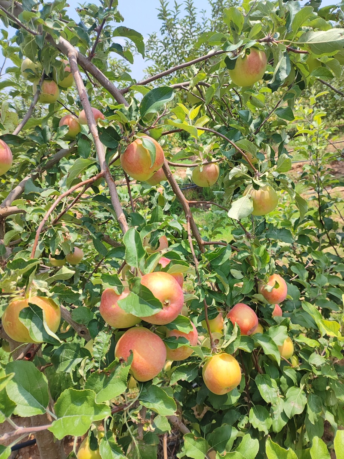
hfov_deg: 56.8
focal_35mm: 24
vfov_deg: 71.6
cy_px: 230
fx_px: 318
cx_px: 172
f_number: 1.65
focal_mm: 5.26
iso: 50
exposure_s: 1/912
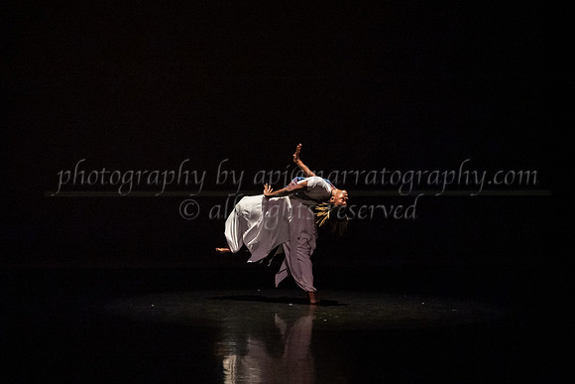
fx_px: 1207
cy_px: 197
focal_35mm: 76
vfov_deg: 18.1
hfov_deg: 26.8
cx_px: 288
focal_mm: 61
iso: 6400
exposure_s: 1/400
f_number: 4
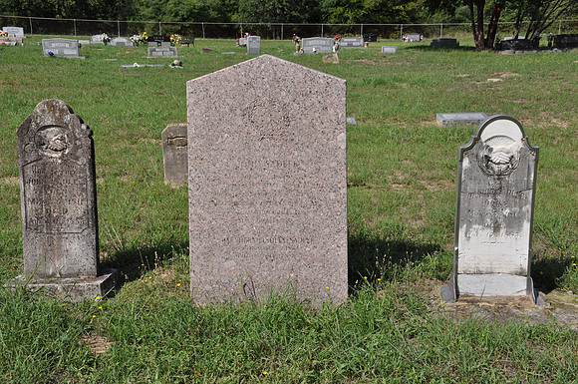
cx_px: 289
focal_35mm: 48
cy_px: 192
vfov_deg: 28.0
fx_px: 770
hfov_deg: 41.2
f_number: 13
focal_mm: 32
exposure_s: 1/160
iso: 200
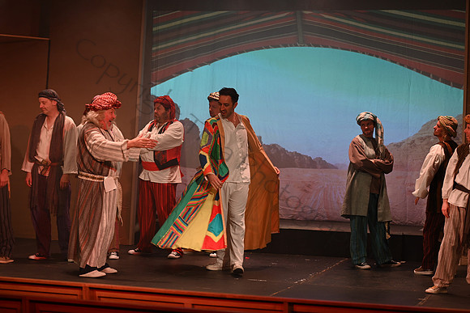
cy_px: 156
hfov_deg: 23.9
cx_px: 235
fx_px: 1110
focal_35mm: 85
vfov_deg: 16.1
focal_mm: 85
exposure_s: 1/125
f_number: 2.8
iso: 640
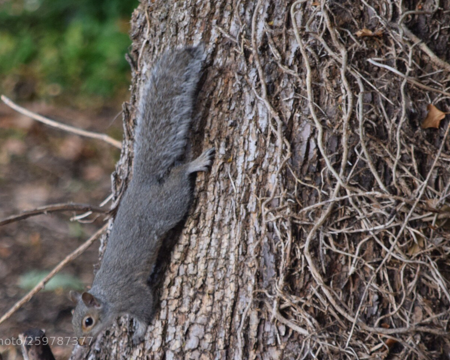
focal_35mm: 562
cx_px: 197
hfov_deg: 3.4
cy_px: 171
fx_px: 7486
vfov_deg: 2.8
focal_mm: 300
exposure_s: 1/160
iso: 800
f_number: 5.6
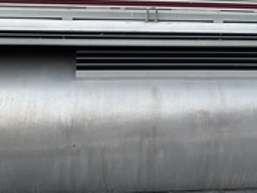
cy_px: 9
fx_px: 483
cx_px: 206
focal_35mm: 65
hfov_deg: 29.1
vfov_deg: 22.0
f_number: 1.8
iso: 25
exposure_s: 1/1035
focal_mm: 3
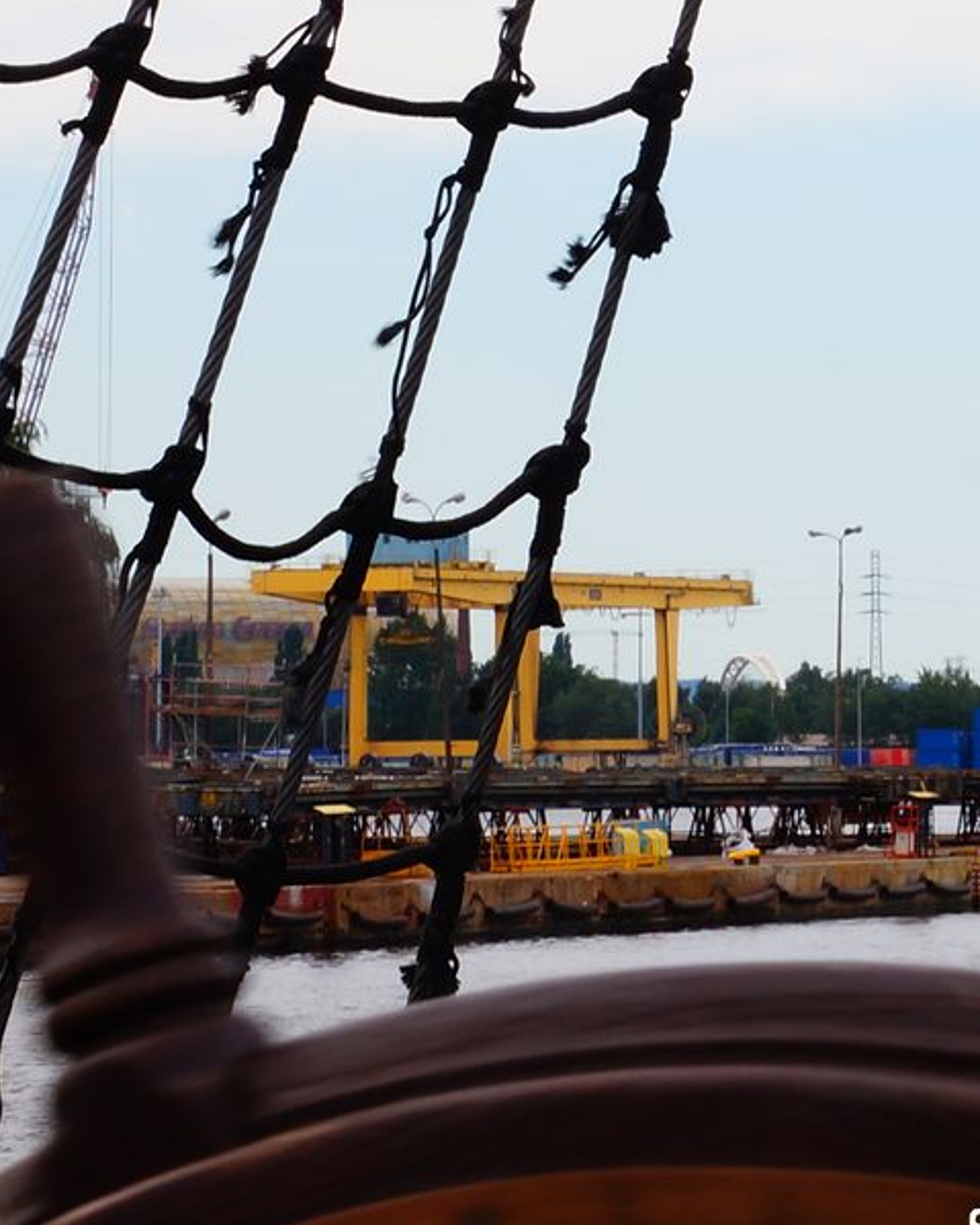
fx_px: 7672
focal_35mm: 212
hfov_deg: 7.3
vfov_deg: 9.1
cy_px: -58
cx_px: 1113
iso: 100
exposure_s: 1/40
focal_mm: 45
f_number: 16
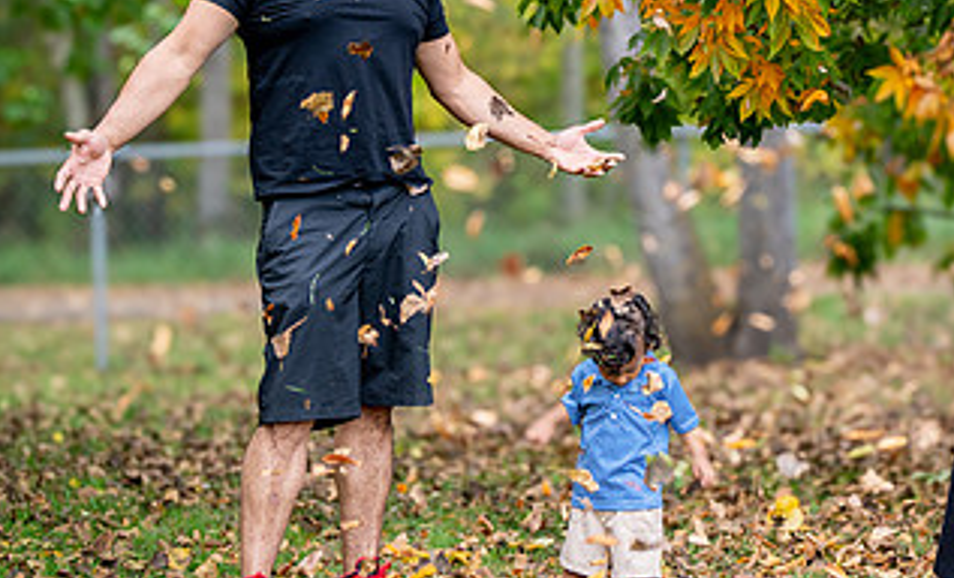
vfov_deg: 11.3
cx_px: 650
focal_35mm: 113
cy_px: 125
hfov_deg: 18.5
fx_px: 2913
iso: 320
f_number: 1.4
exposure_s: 1/400
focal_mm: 50
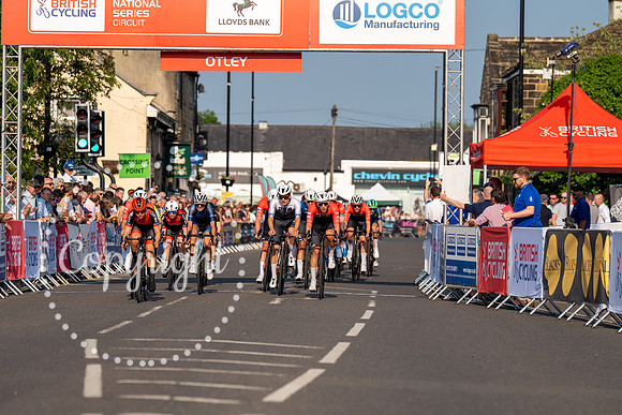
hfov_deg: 10.4
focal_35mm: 197
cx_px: 311
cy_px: 208
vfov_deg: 7.0
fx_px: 3404
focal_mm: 197
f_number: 4.5
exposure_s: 1/1000
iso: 160
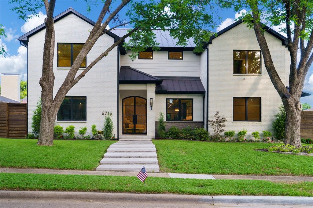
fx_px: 295
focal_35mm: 34
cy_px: 104
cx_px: 156
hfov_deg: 55.8
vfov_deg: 38.9
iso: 320
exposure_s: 1/6
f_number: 5.6
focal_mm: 23
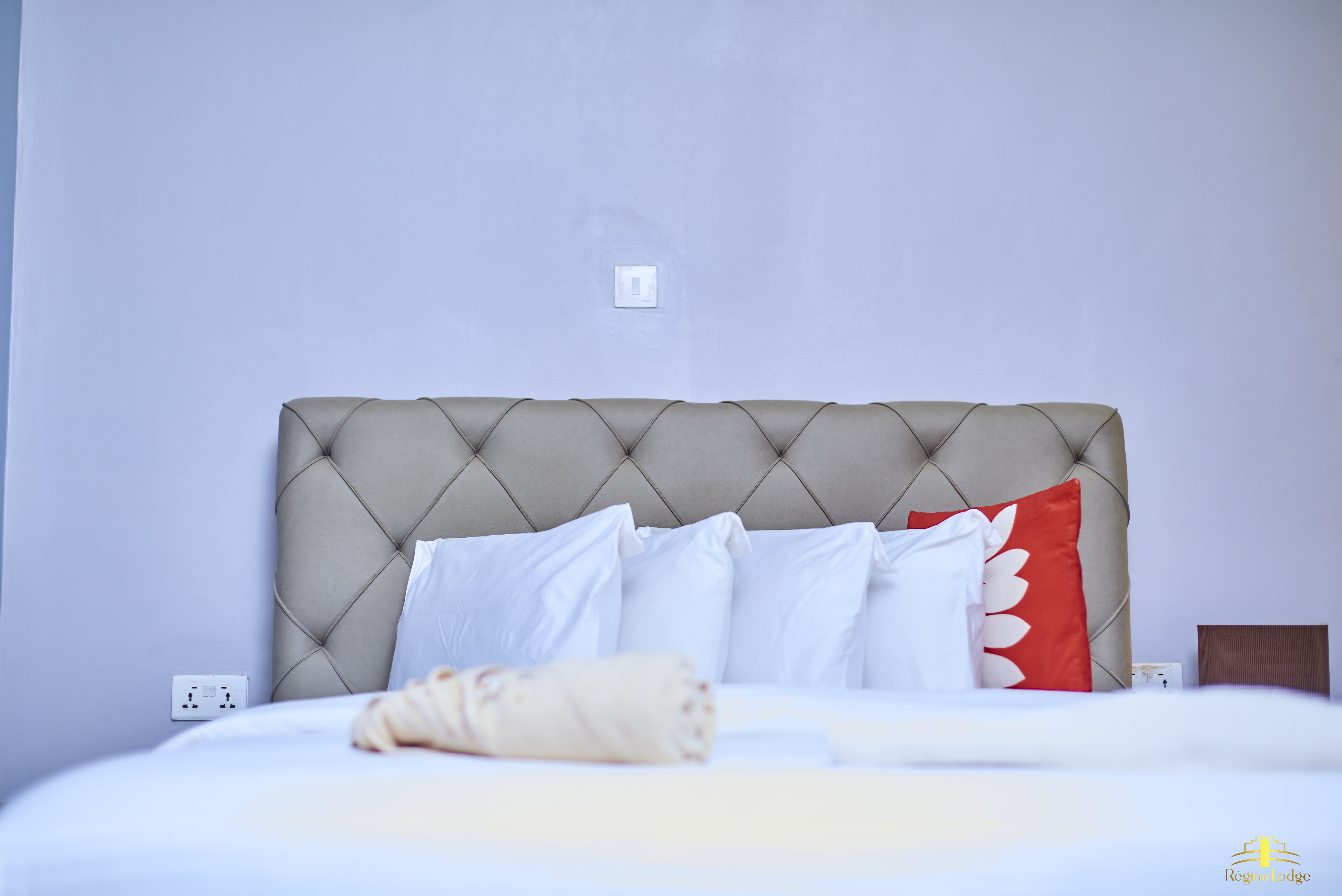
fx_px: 1864
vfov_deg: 27.0
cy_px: 448
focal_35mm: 50
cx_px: 671
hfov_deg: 39.6
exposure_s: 1/125
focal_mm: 50
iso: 250
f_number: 2.5
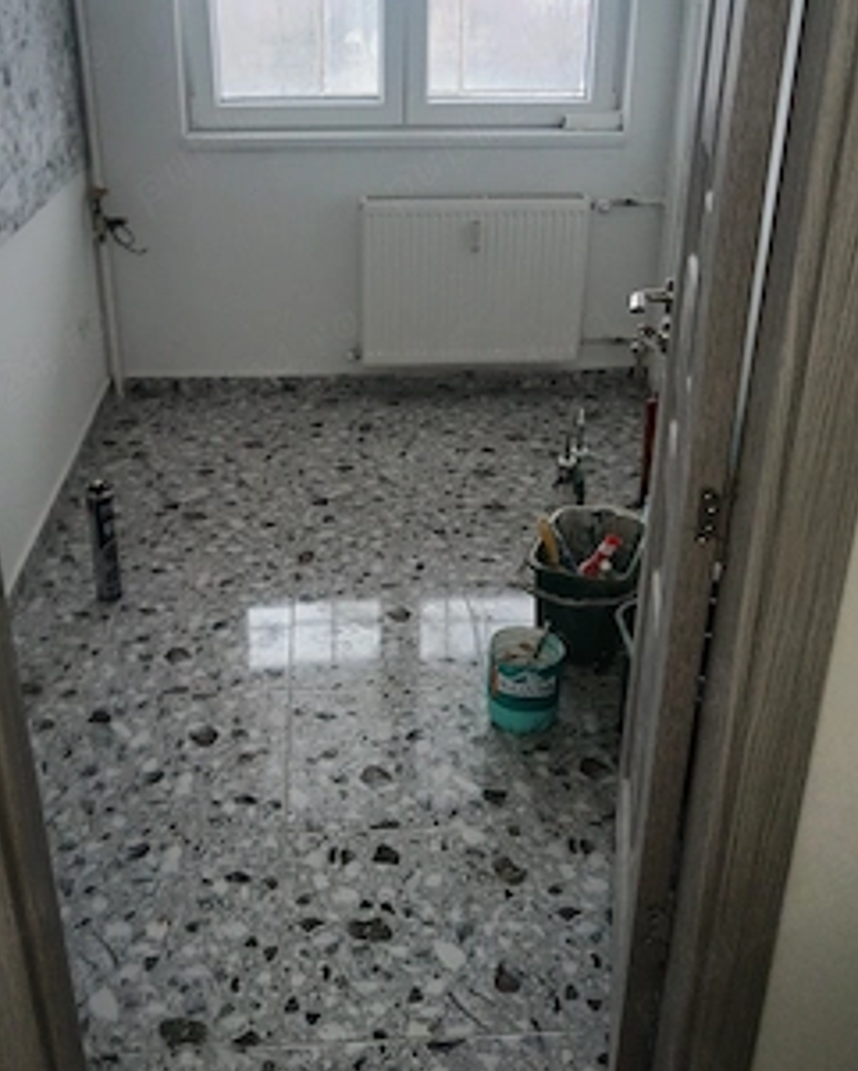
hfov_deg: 42.2
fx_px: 1110
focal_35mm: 35
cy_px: 452
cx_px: 370
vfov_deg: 51.3
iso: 844
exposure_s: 1/30
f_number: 1.9
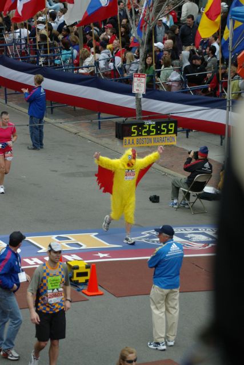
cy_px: 182
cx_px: 122
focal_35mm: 172
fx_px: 1753
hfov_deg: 8.0
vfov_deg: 11.9
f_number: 5.6
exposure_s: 1/200
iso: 400
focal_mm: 115
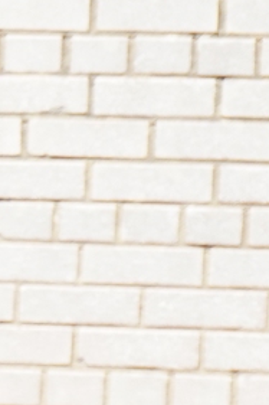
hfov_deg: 2.8
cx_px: -929
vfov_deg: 4.3
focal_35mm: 480
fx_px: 5386
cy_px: 620
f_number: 5.6
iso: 400
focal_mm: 50
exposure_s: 1/400
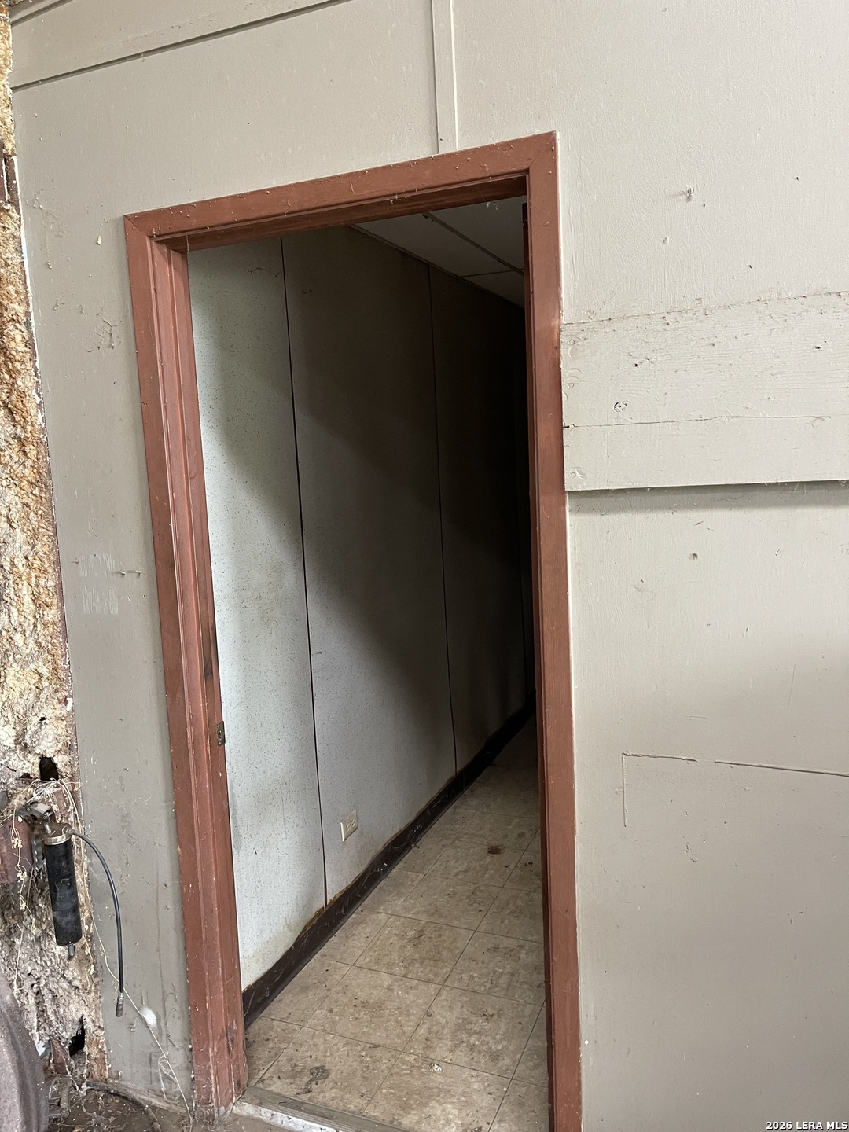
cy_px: 566
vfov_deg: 69.4
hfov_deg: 54.9
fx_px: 818
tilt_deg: -3.0
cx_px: 424
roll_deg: +4.0
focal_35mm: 25
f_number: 1.6
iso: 320
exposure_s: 1/60
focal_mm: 5.1
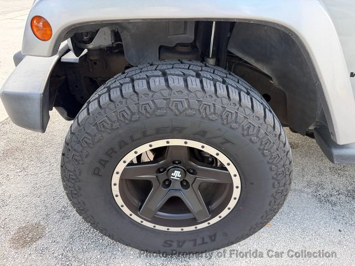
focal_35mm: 24
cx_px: 178
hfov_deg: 71.6
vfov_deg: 56.8
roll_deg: -3.7
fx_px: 246
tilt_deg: -31.3
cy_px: 133
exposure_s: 1/173
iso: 80
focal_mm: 6.76
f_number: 1.78
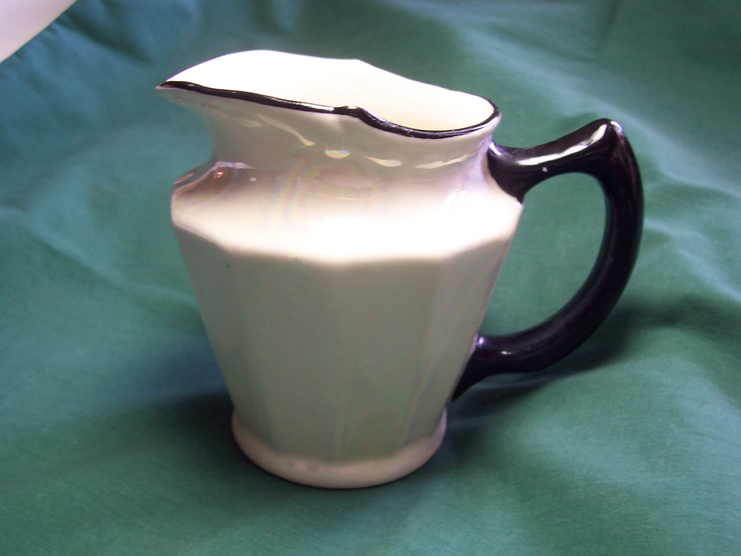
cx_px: 370
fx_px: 792
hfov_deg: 50.1
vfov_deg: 38.7
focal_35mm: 37
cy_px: 278
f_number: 2.8
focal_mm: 5.6
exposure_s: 1/30
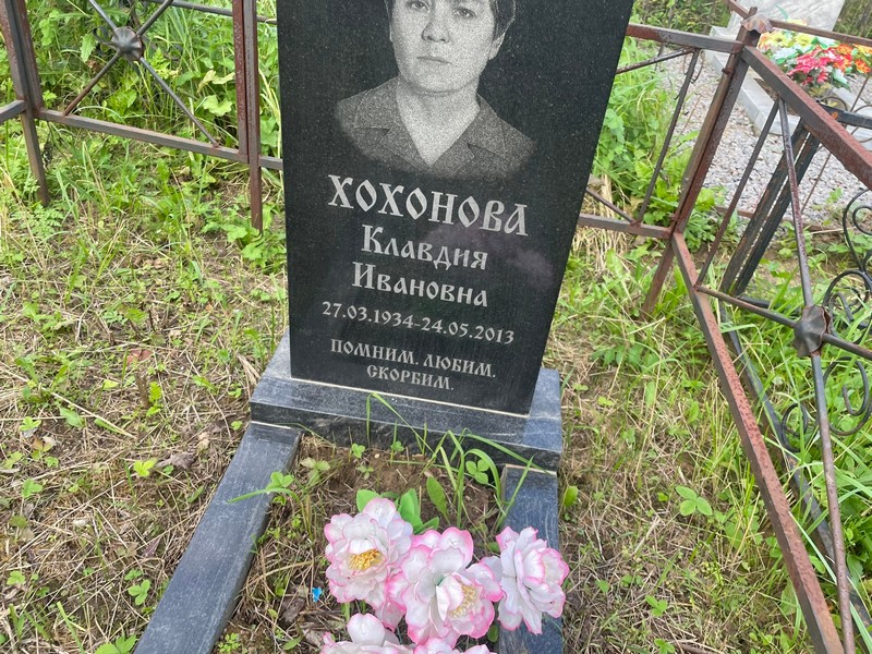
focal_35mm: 26
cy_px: 327
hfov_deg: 67.3
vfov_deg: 53.1
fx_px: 655
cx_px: 436
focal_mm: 4.2
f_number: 1.6
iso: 32
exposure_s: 1/250
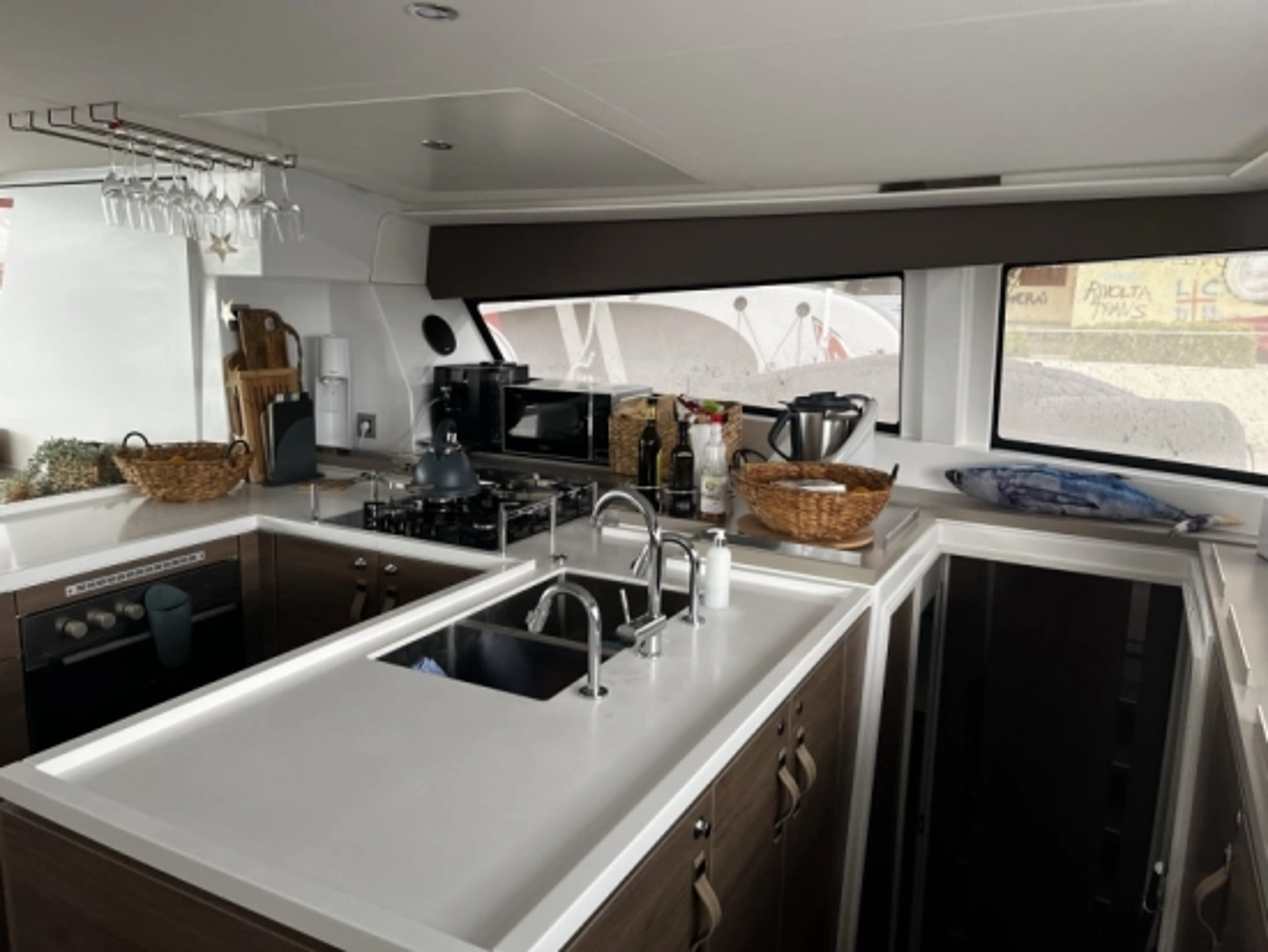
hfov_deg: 67.3
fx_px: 953
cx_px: 634
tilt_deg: -10.2
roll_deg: -1.4
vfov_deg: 53.1
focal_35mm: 26
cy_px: 476
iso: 125
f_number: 1.6
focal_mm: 5.1
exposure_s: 1/102
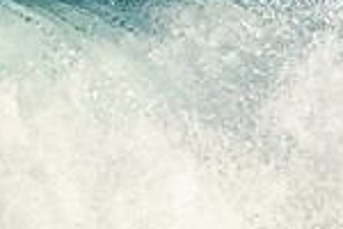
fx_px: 29486
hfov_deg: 0.7
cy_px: -45
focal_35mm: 3095
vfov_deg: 0.4
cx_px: 629
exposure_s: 1/2000
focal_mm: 800
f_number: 11
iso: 1100
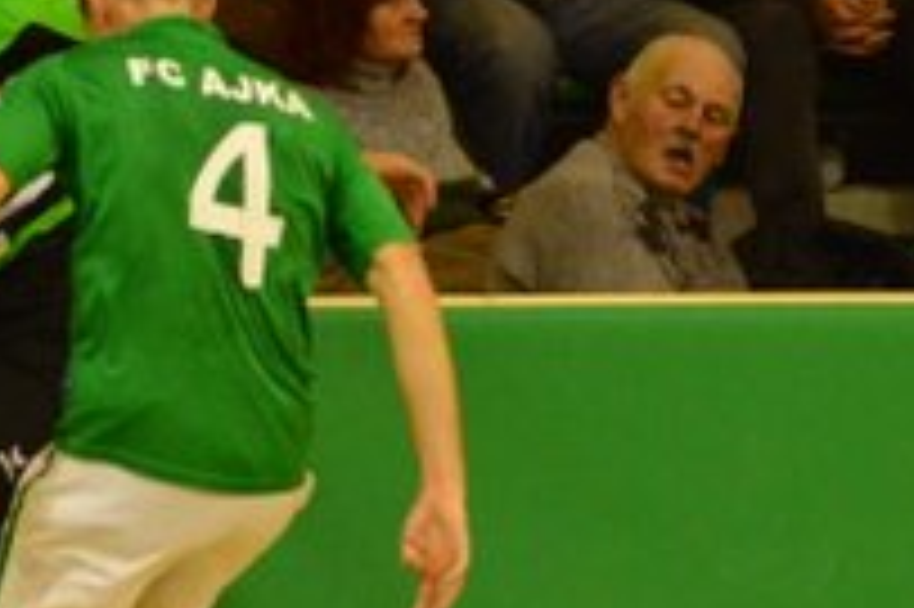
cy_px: 545
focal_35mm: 752
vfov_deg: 1.8
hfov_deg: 2.7
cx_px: 18
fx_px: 19076
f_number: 5
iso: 4000
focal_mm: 170
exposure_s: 1/400
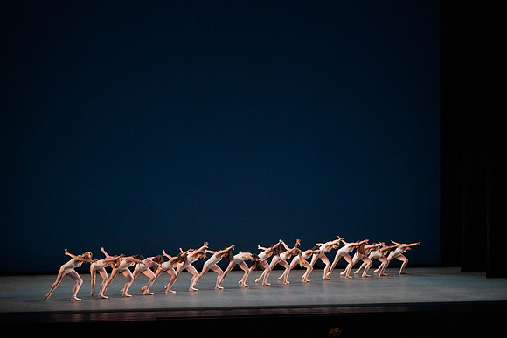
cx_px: 254
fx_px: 1409
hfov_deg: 20.4
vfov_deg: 13.7
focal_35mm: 100
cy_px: 169
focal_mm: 100
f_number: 6.3
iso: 5000
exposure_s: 1/400
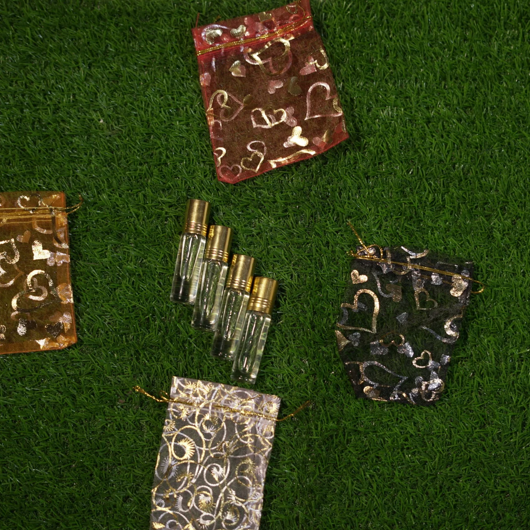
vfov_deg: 26.9
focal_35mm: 64
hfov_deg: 26.9
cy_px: 265
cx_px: 275
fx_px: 1109
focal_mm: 50
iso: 100
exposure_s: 1/100
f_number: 2.2
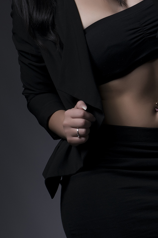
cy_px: 75
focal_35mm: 164
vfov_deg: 12.5
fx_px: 1079
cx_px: 130
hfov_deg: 8.4
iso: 100
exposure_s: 1/200
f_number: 16
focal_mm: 55
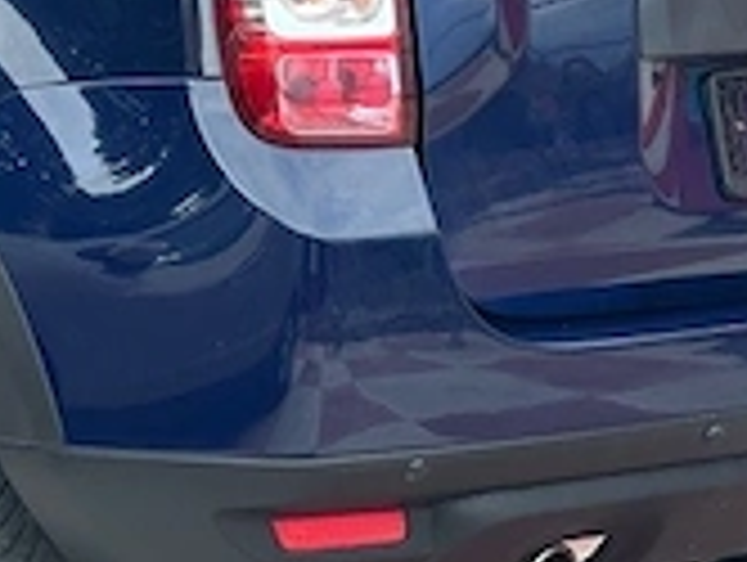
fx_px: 3739
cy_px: 139
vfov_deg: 8.6
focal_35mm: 173
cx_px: 94
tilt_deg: -7.3
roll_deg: -2.1
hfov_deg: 11.3
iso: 80
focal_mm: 6.86
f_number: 1.78
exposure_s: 1/106
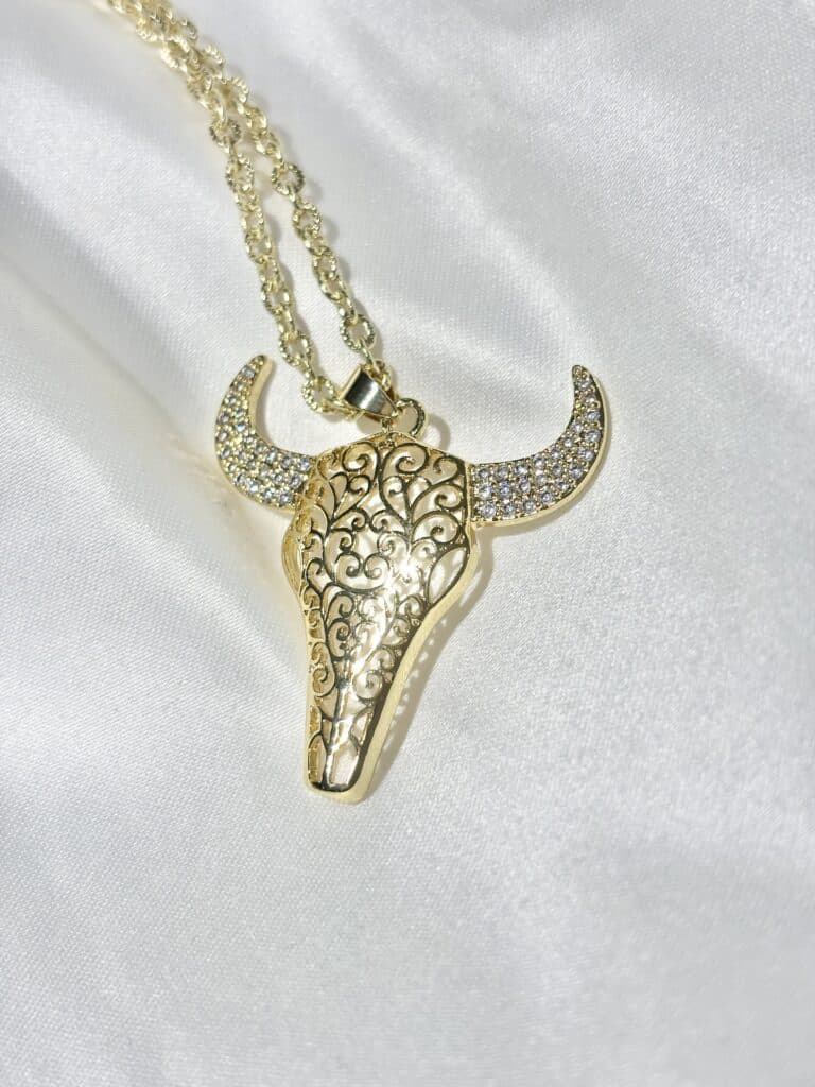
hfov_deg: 28.0
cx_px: 408
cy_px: 544
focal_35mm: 52
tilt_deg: -56.1
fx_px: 1632
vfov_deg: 36.8
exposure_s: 1/370
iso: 32
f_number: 1.6
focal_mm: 5.96
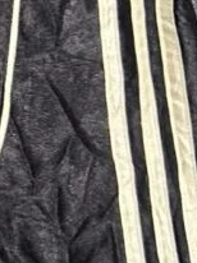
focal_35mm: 202
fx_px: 1536
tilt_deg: -67.5
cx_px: -359
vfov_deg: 9.7
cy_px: -10
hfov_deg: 6.7
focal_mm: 5.7
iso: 500
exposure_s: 1/50
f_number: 1.5
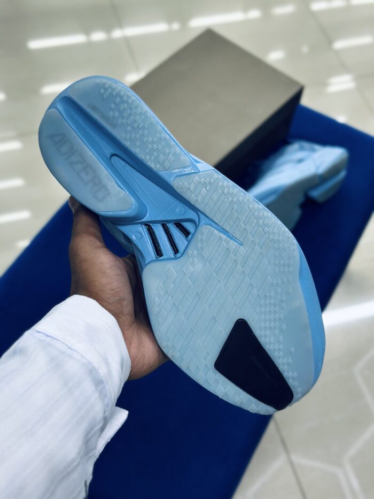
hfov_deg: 30.3
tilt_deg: -54.2
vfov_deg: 39.7
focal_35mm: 48
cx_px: 187
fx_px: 691
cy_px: 250
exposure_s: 1/100
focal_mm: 6.86
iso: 64
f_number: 1.78
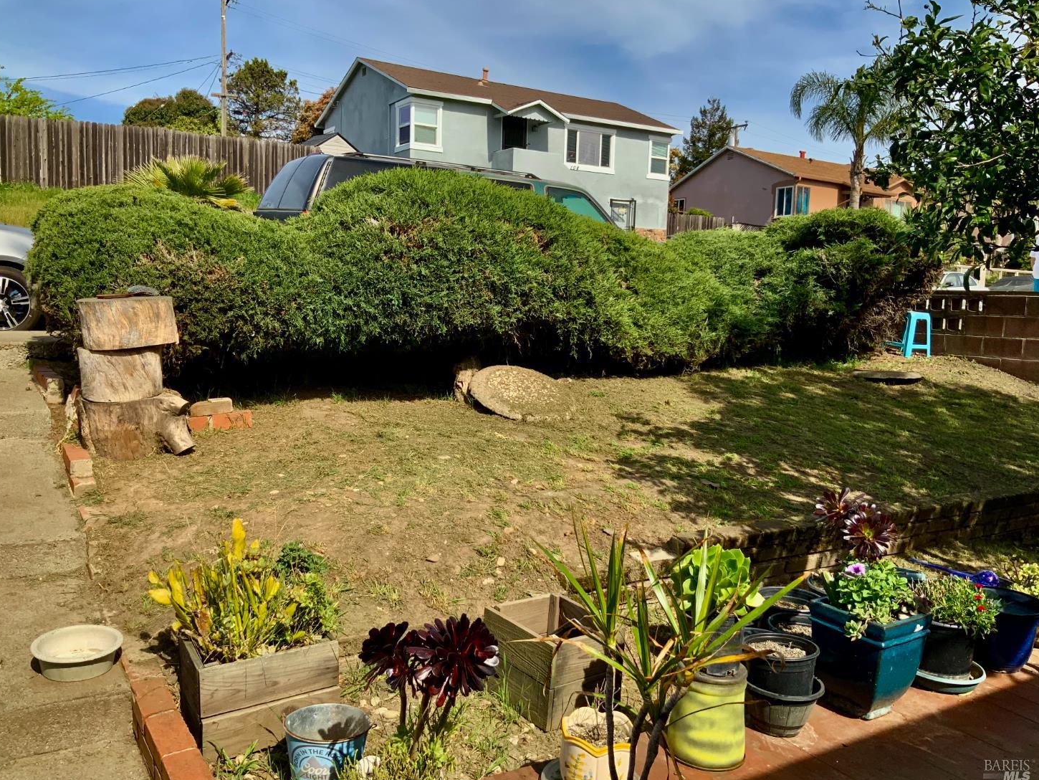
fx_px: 901
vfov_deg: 46.8
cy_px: 387
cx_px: 505
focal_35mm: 30
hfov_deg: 59.9
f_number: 1.8
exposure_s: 1/1577
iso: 16
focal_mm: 3
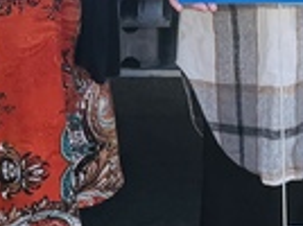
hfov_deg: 10.8
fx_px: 1608
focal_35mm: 184
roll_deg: +1.7
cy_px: -328
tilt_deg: -2.4
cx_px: 152
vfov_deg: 7.5
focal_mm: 6.76
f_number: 1.78
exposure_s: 1/1250
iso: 80
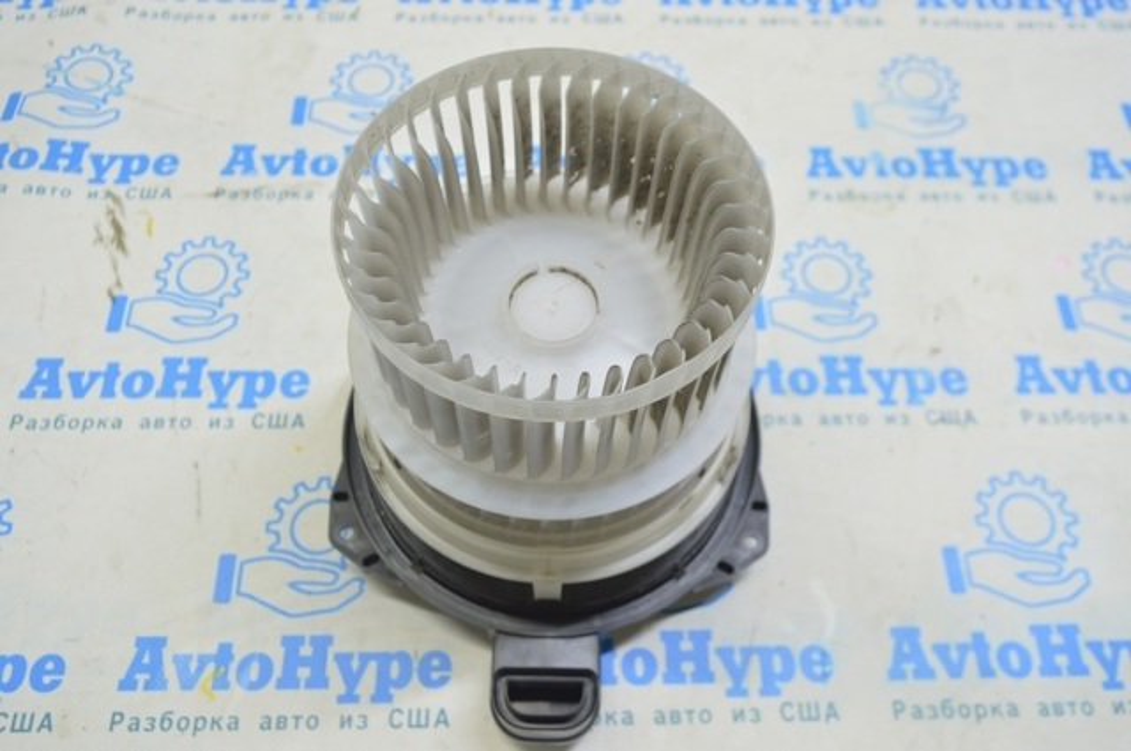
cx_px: 566
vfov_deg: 43.5
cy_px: 376
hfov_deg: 62.0
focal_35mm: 30
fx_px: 941
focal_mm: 20
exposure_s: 1/20
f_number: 5.6
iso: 400
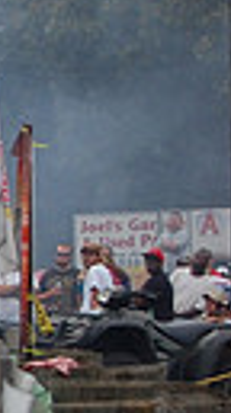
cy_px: 365
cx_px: -680
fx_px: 4265
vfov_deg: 5.5
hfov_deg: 3.0
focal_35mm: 389
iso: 360
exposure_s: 1/1000
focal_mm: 55
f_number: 5.6
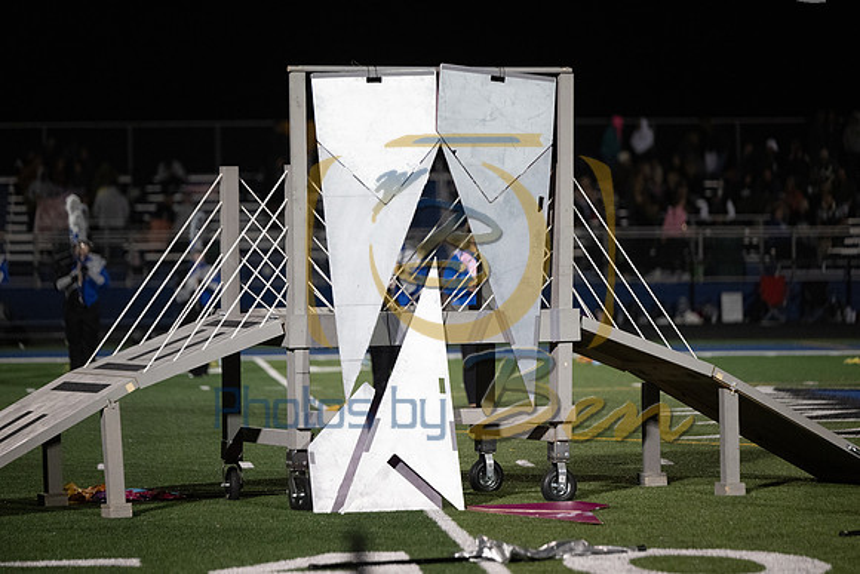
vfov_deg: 7.9
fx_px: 4181
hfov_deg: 11.7
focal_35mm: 175
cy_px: 287
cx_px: 430
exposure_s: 1/1250
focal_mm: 175
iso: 5000
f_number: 2.8
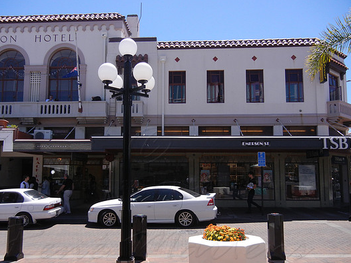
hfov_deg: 55.3
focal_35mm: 33
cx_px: 160
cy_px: 142
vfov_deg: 42.9
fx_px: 335
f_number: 7
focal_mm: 5.4
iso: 200
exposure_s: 1/431
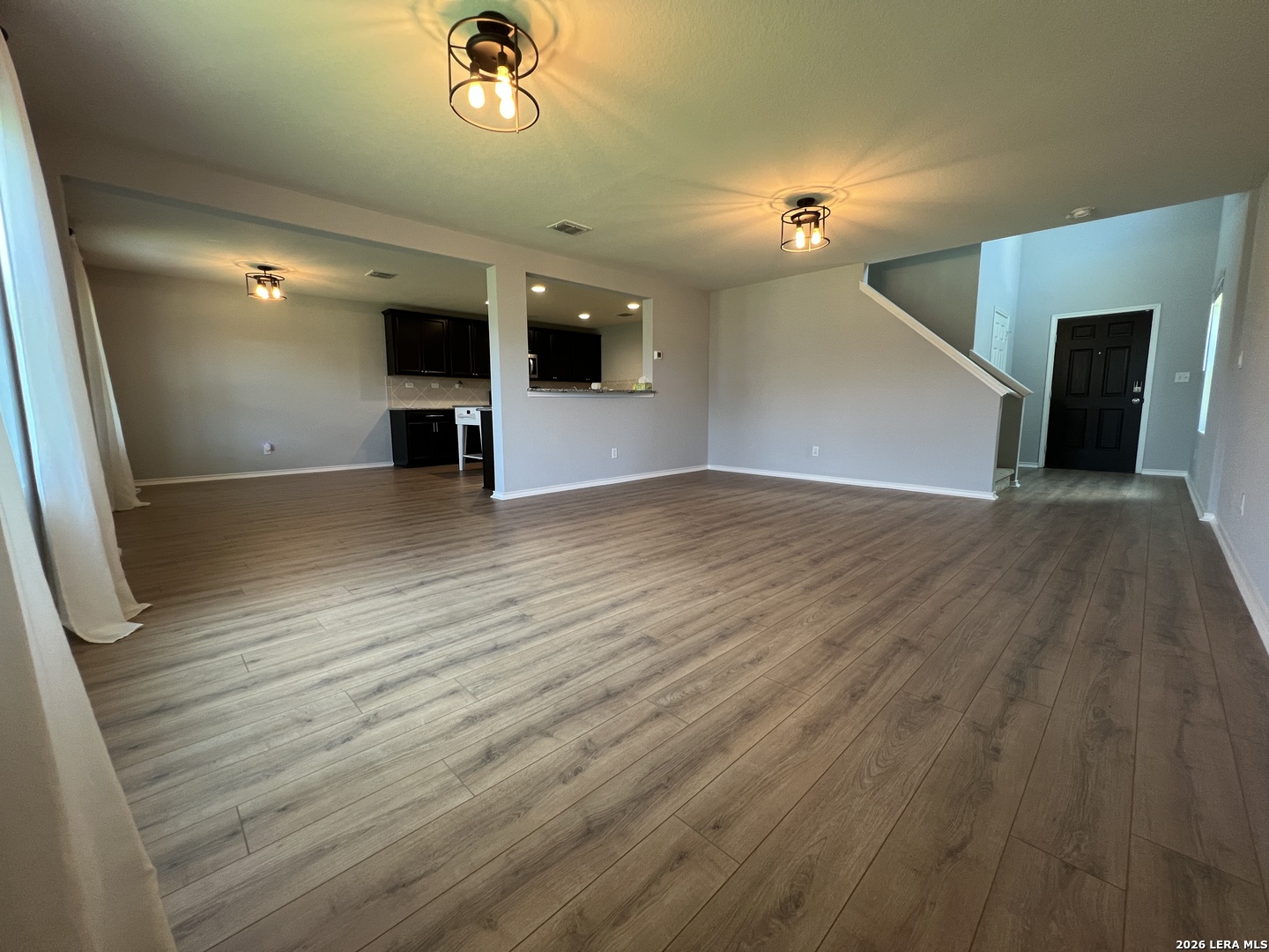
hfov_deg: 106.2
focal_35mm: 13
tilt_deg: -7.5
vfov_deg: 89.9
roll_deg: +0.5
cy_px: 476
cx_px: 634
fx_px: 477
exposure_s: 1/60
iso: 160
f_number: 1.8
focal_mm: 1.57
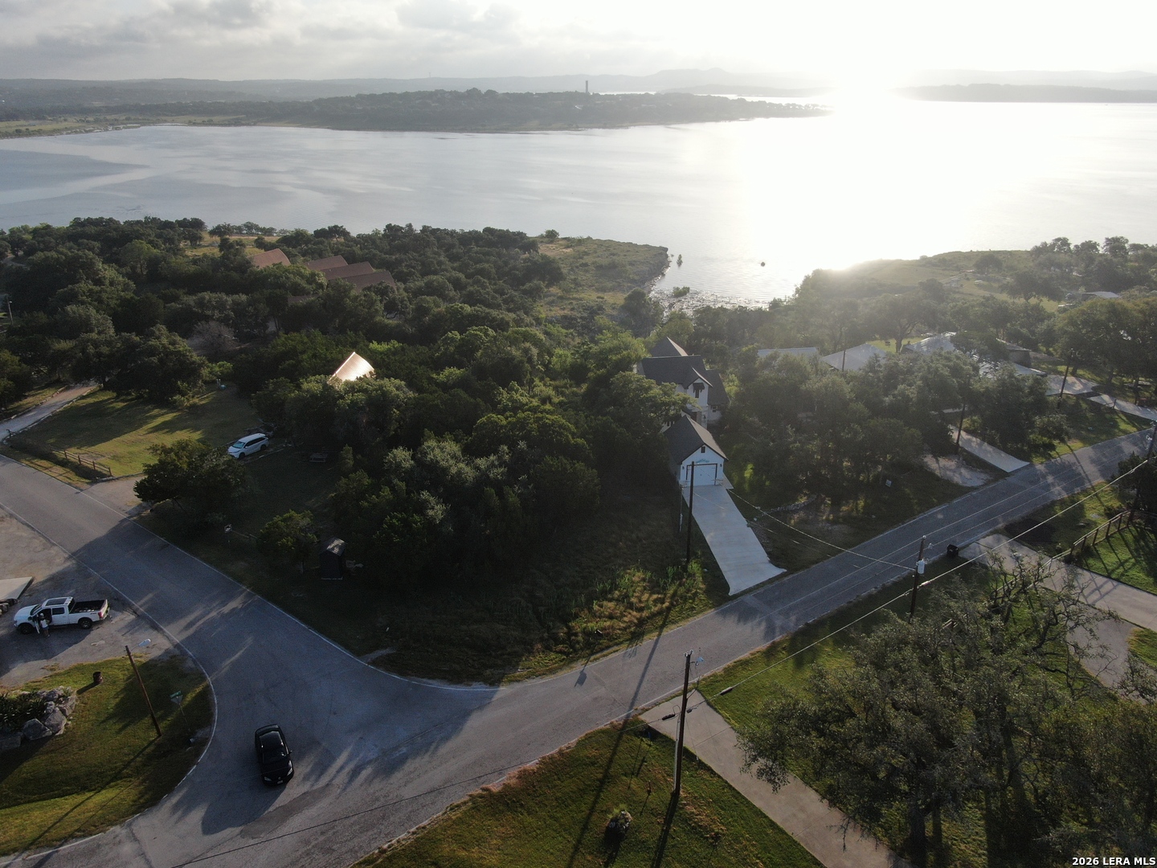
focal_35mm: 24
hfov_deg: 71.6
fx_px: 802
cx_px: 578
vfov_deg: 56.8
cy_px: 434
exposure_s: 1/1250
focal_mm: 4.39
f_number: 2.8
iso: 100
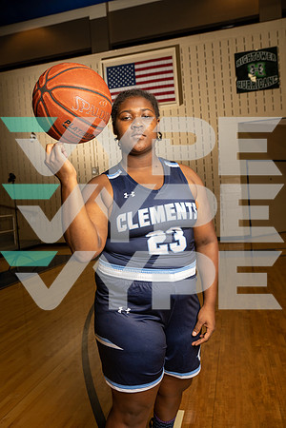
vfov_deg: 63.7
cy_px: 214
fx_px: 346
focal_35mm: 29
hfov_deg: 45.0
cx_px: 143
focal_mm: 29
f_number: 5.6
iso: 320
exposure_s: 1/250
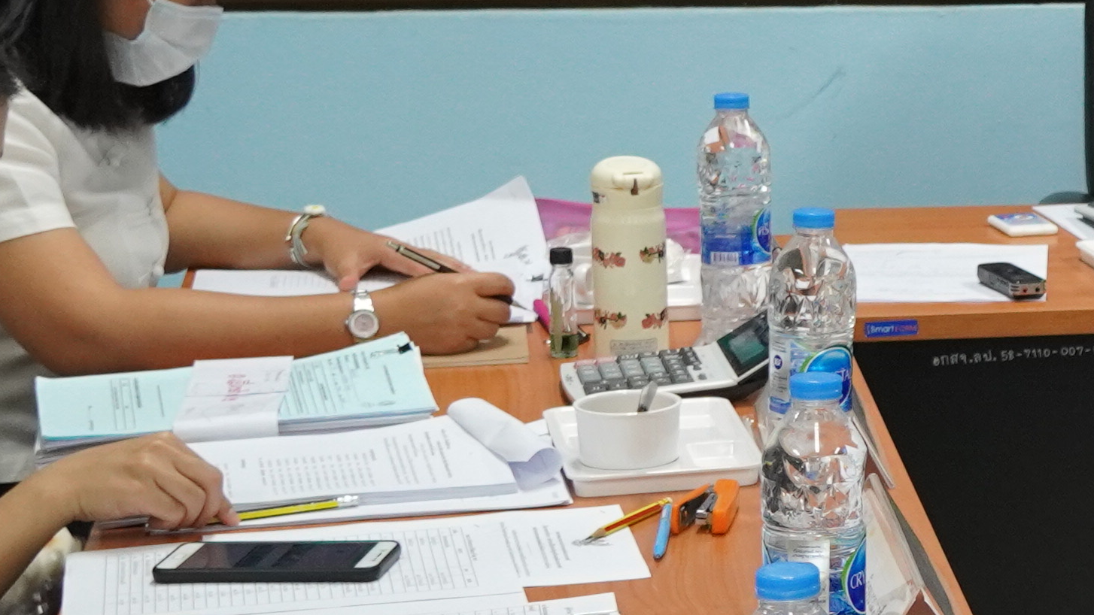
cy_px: 231
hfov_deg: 15.7
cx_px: 1749
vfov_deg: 9.8
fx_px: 3573
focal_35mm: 123
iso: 1250
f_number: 4
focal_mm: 19
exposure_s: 1/60
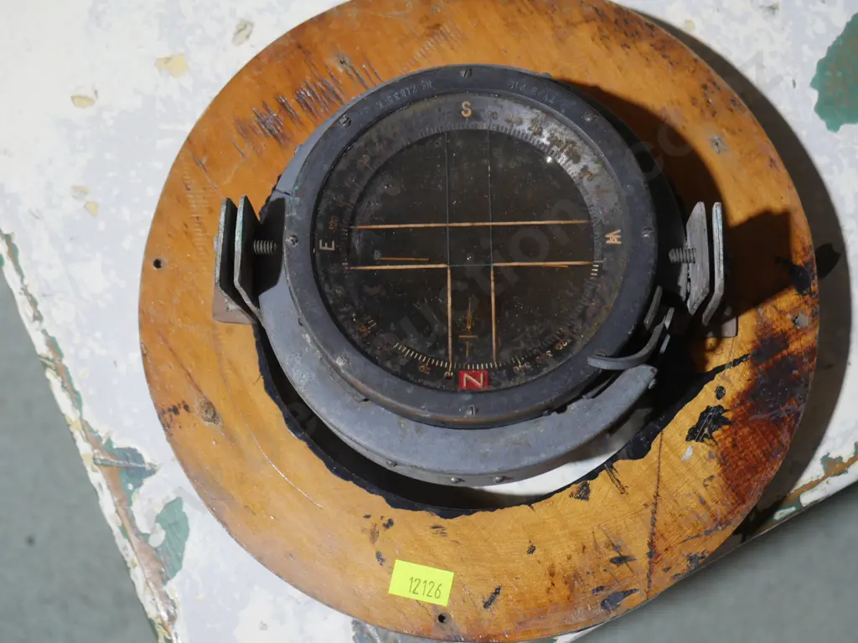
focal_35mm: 58
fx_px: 1438
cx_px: 429
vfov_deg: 25.2
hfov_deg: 33.2
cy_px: 322
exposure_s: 1/60
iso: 800
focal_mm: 29
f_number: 5.4
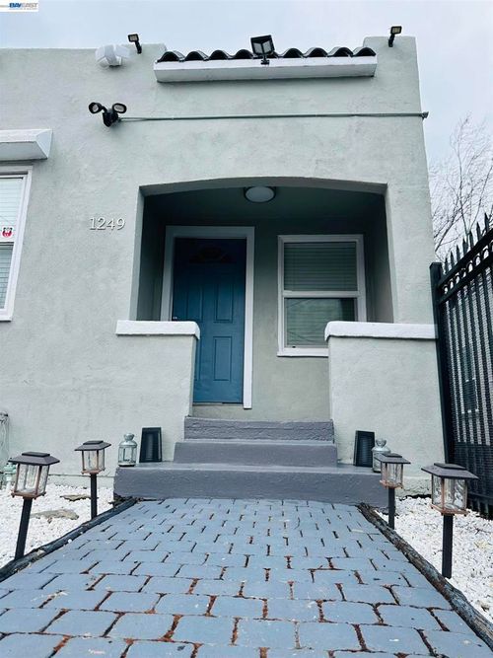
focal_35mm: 24
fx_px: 456
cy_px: 329
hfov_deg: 56.8
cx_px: 246
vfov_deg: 71.6
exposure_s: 1/1916
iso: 80
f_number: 1.78
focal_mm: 6.86
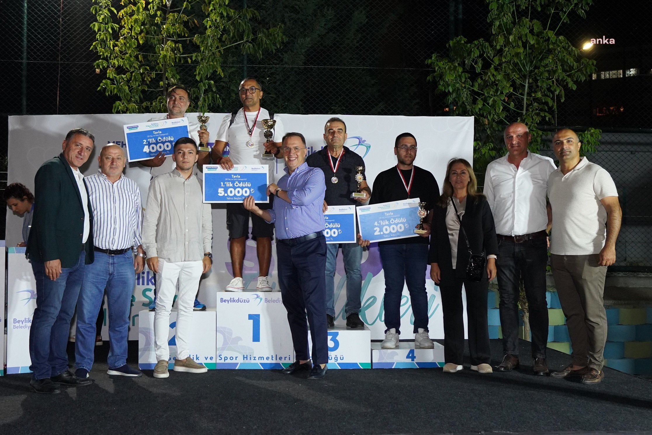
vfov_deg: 46.4
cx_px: 326
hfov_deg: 65.5
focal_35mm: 28
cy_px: 218
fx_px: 507
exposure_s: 1/125
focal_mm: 19
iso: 2000
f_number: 2.8
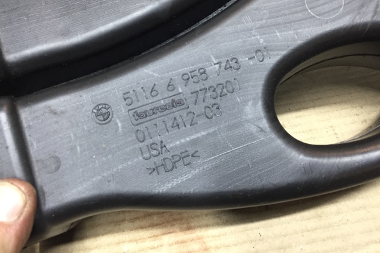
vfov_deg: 42.2
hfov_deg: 60.3
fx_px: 327
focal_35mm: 31
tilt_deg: -49.5
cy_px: 111
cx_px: 190
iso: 125
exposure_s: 1/33
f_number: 2.2
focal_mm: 4.15
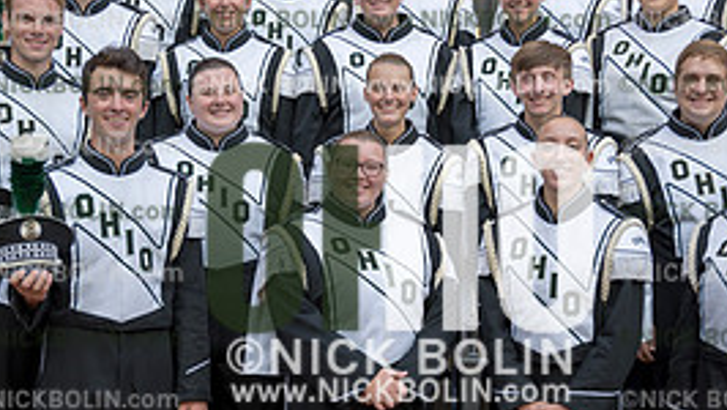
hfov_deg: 28.9
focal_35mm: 73
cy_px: 275
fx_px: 1408
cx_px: 399
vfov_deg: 16.5
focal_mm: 32
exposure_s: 1/100
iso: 125
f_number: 4
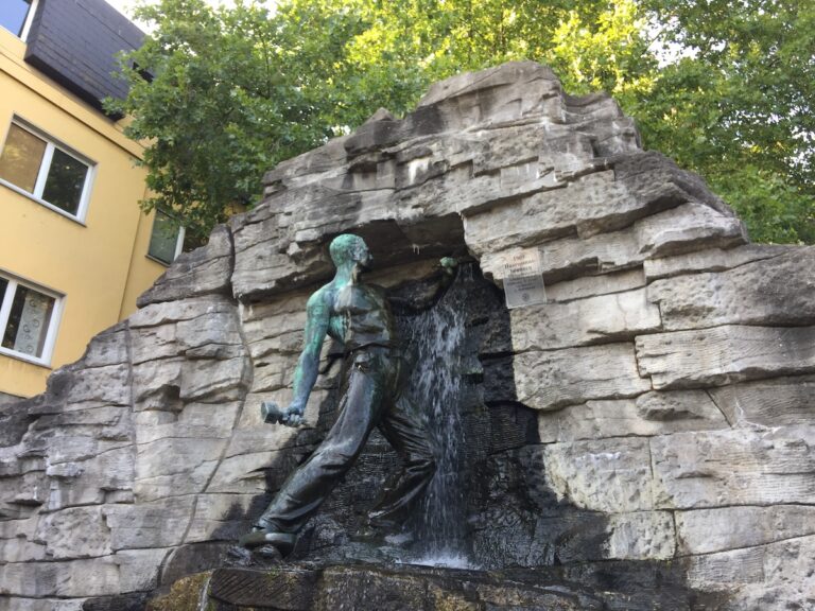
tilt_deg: +21.5
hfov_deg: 61.7
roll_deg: -3.4
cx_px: 408
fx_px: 683
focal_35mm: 29
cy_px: 306
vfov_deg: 48.2
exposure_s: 1/100
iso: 32
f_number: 2.2
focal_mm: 4.15
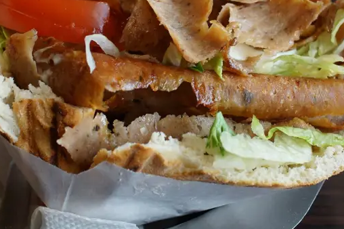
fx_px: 868
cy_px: 69
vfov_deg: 15.0
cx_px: 170
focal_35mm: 91
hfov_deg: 22.4
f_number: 4
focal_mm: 35
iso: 320
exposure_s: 1/60
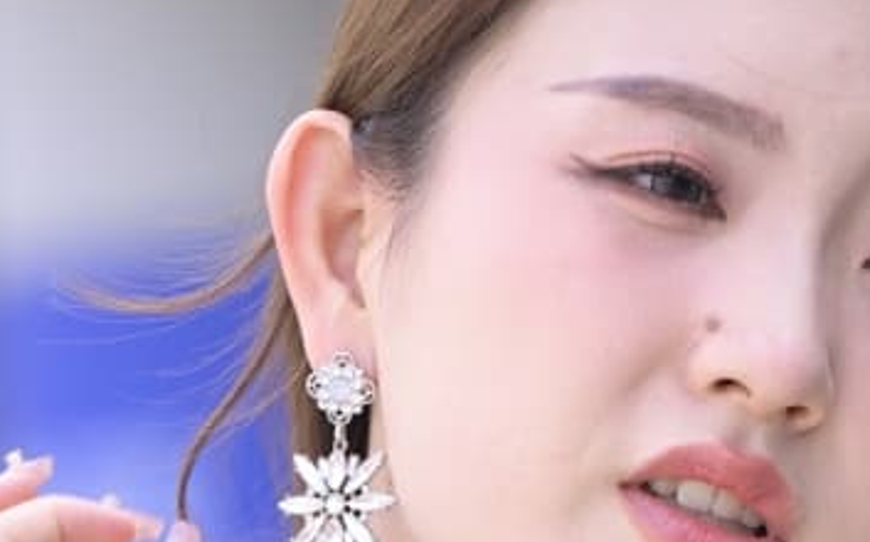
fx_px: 19711
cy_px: 1993
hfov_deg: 2.5
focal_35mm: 832
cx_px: 589
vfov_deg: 1.6
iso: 250
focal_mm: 160
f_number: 4
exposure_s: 1/400
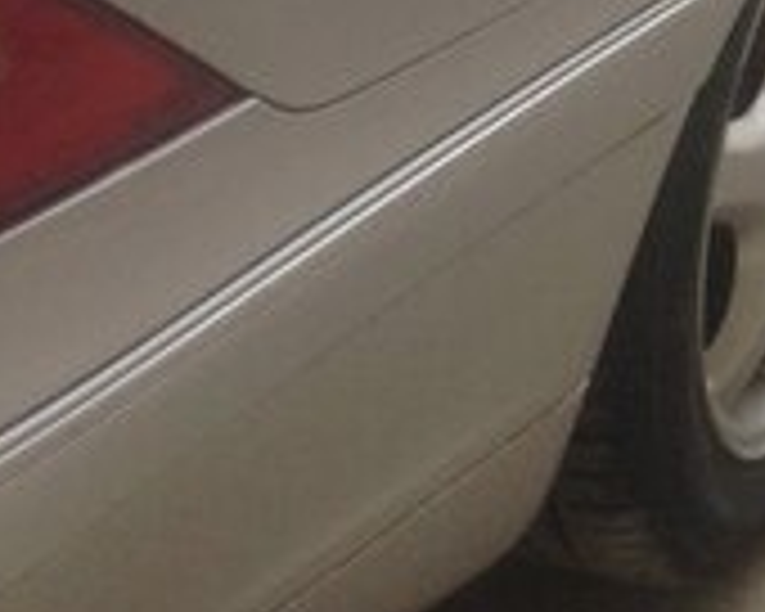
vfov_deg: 11.7
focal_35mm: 125
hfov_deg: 14.5
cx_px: 1112
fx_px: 2830
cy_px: -335
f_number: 2.4
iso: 50
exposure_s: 1/463
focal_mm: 4.12
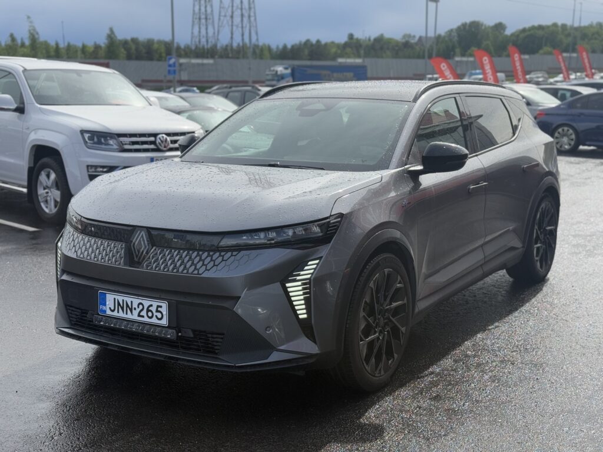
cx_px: 302
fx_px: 836
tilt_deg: -10.9
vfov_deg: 30.3
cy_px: 226
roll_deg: -0.8
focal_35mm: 48
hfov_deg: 39.7
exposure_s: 1/3891
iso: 80
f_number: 1.78
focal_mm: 6.76
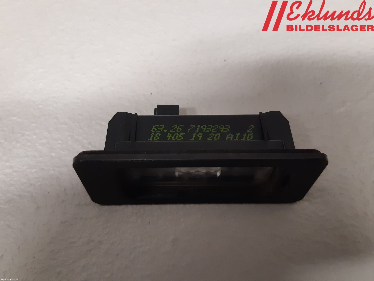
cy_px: 140
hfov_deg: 67.3
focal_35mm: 26
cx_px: 187
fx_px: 281
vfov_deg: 53.1
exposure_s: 1/50
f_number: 1.7
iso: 200
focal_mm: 3.93
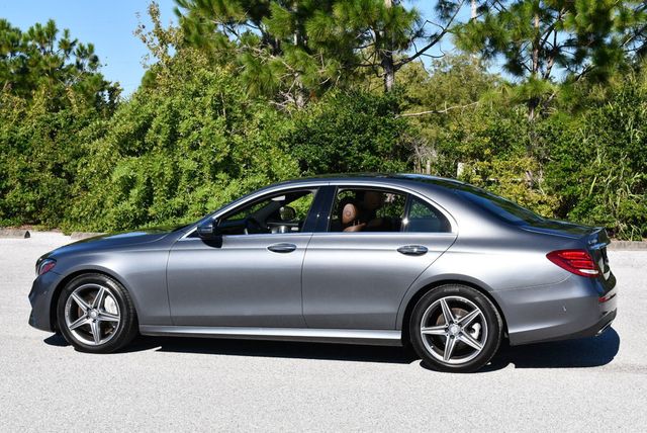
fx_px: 1151
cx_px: 324
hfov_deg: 31.4
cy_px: 216
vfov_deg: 21.3
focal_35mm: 64
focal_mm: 32
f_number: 8
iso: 110
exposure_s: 1/250
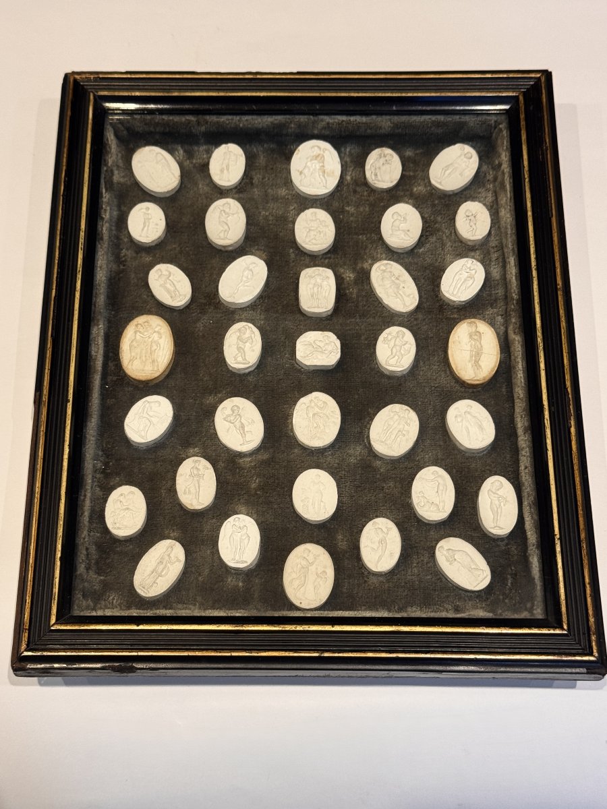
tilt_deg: -64.3
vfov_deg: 39.7
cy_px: 404
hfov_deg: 30.3
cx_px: 304
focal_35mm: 48
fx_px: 1122
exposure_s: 1/50
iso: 100
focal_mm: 6.76
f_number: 1.78
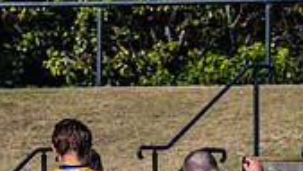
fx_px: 13608
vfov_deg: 0.7
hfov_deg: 1.3
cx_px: -81
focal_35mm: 1694
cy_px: 284
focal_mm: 420
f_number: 14
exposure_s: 1/1600
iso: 800
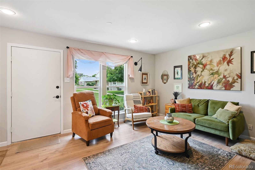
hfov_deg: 91.6
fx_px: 124
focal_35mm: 18
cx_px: 128
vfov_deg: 68.9
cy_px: 85
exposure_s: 1/13
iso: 400
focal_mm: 17.5
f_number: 11
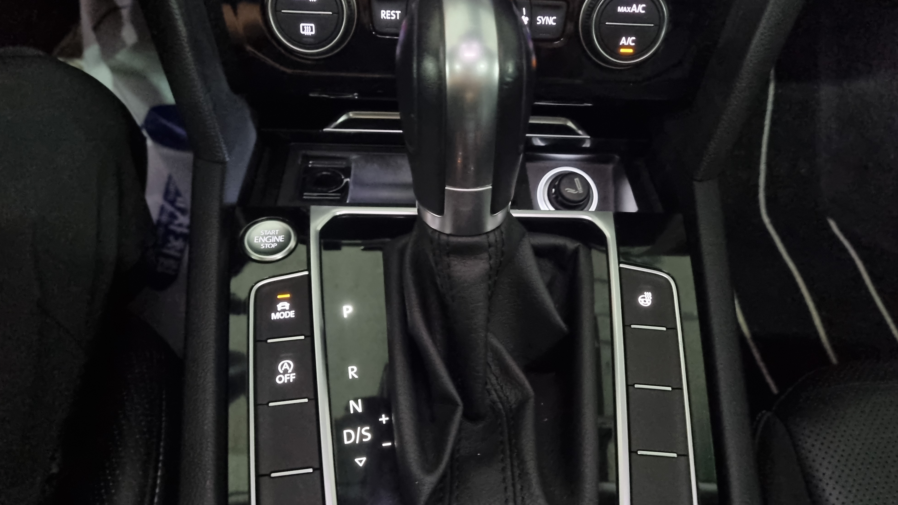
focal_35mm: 29
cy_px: 267
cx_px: 450
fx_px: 691
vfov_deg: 40.2
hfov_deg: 66.1
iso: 1250
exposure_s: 1/10
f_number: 1.8
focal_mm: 5.4
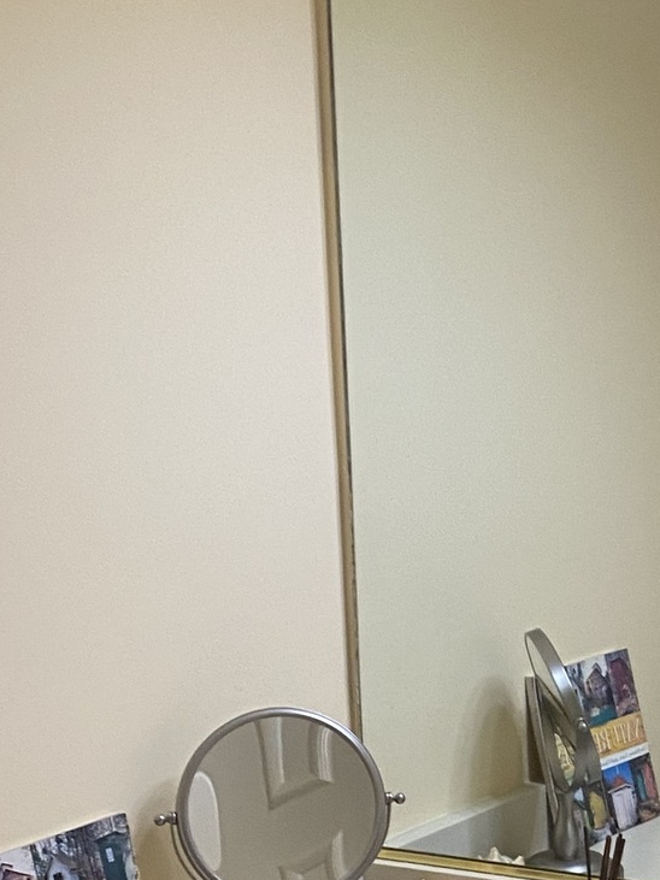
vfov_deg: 23.6
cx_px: 753
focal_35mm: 82
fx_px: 2085
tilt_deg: -10.0
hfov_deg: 17.3
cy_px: 660
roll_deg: +0.2
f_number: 1.8
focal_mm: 4.25
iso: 160
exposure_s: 1/60
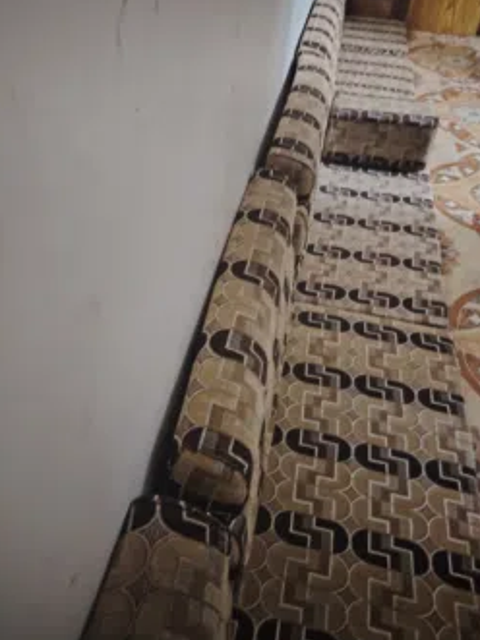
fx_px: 537
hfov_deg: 48.1
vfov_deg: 61.6
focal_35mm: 29
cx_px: 209
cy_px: 294
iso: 8256
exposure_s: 1/16.7
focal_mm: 5.25
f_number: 1.75
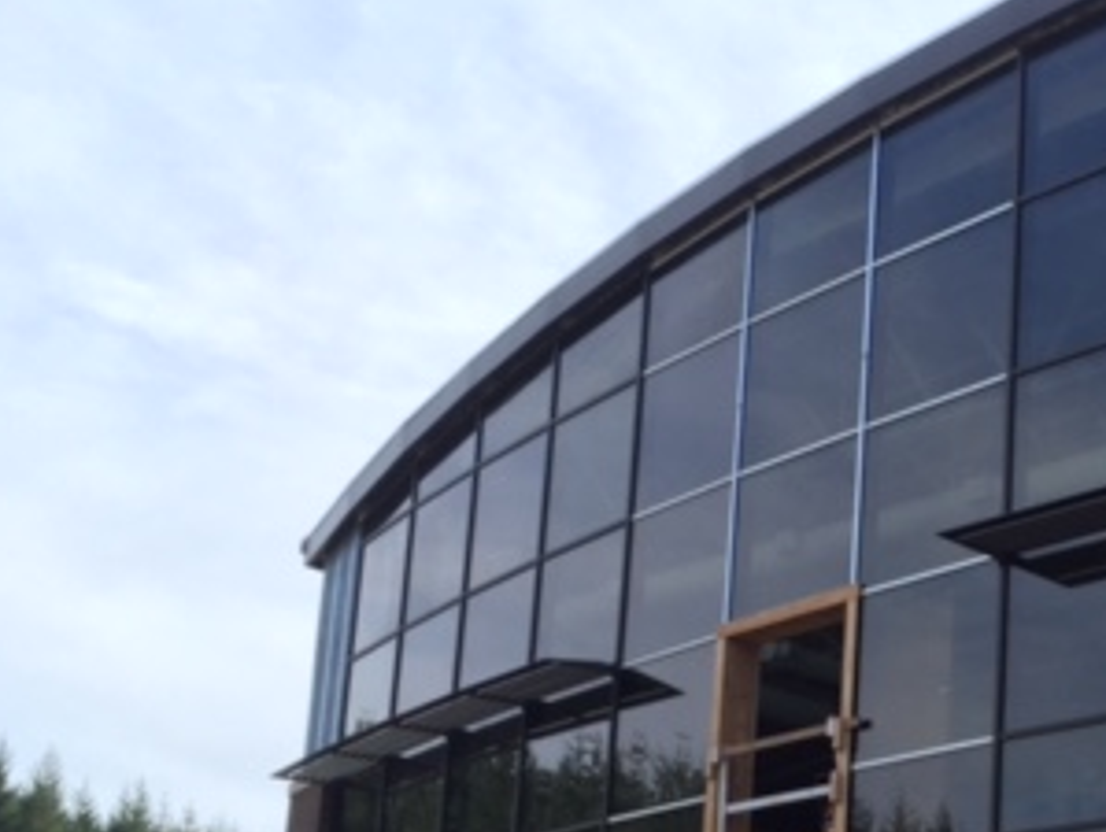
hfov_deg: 29.4
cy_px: 788
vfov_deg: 22.9
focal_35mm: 62
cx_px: 1073
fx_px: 1983
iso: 32
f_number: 2.2
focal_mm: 4.15
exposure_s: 1/1014
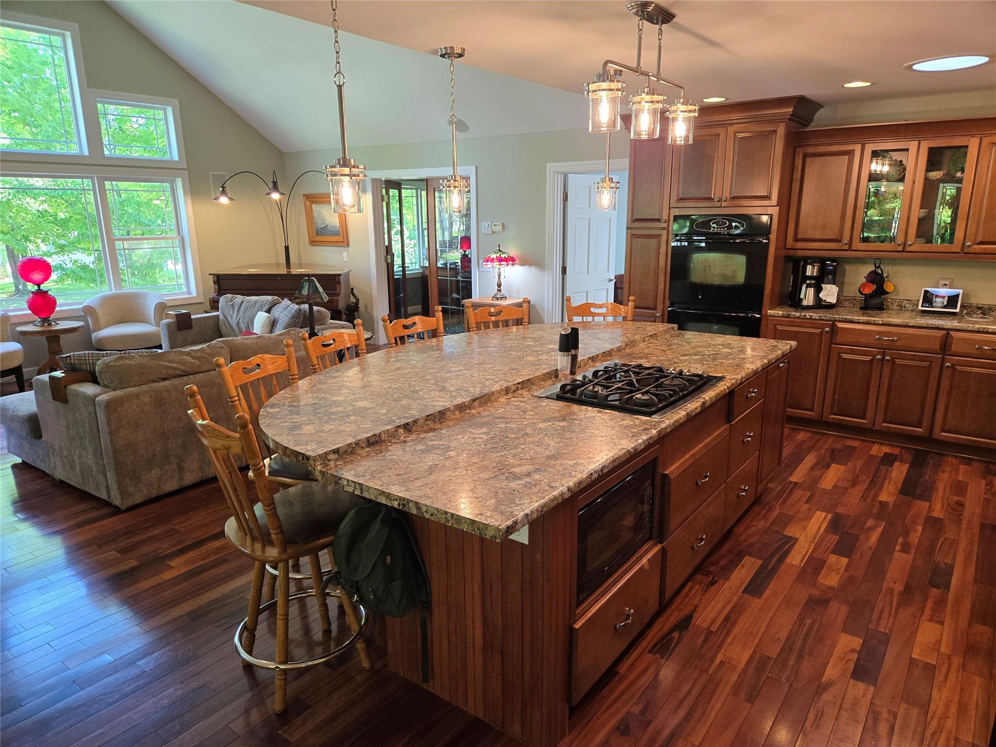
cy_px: 374
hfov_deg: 73.9
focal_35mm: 23
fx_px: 662
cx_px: 498
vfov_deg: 58.9
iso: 250
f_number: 1.8
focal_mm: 5.4
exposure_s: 1/120
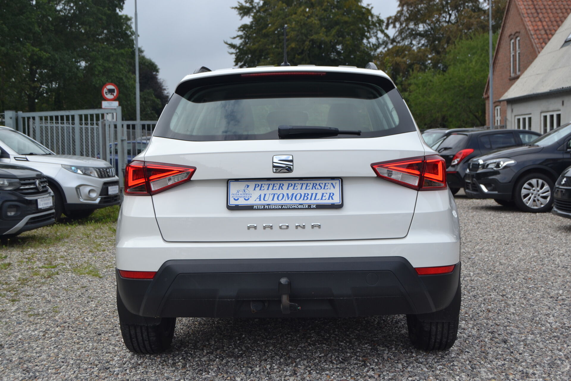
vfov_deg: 28.1
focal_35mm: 48
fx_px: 761
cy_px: 190
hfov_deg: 41.1
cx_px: 286
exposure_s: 1/200
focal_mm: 32
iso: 100
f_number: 7.1
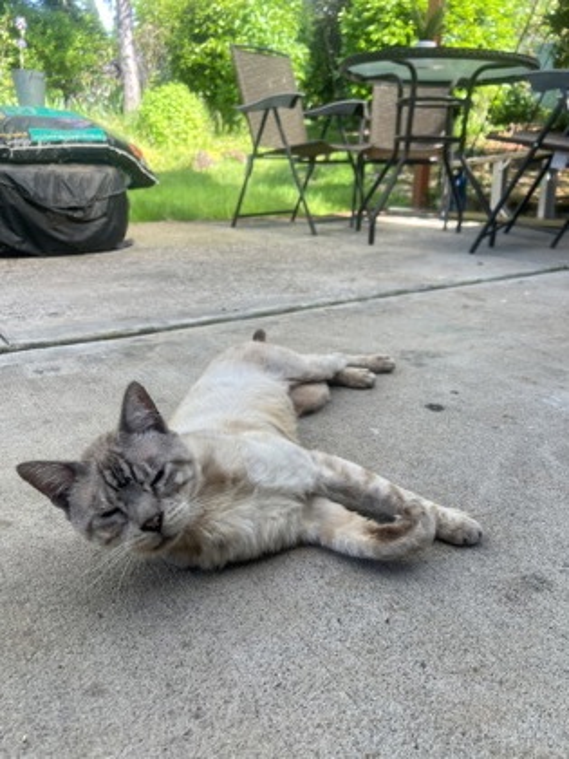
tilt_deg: -21.7
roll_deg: +0.5
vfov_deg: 67.3
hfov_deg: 53.1
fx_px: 570
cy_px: 380
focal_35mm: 26
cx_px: 284
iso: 50
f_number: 1.5
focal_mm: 5.7
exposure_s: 1/190
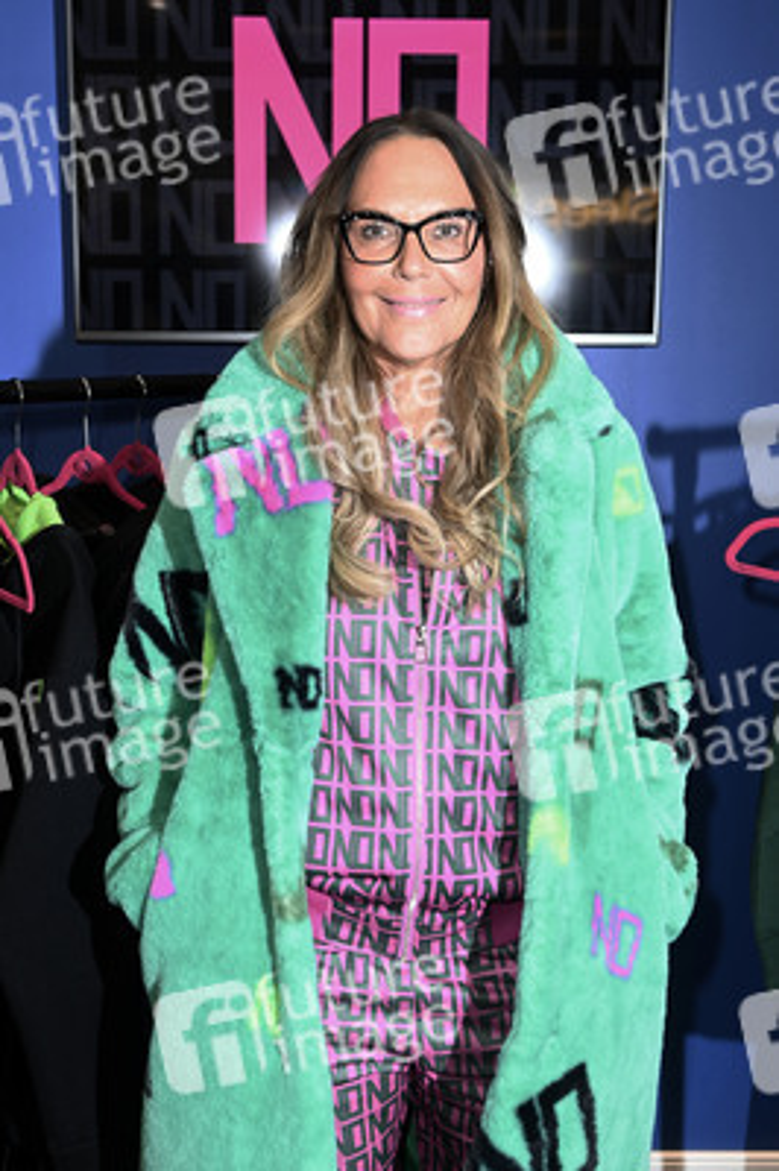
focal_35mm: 50
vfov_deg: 39.6
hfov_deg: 26.9
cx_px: 390
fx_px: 1626
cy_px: 586
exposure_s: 1/50
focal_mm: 50
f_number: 5.6
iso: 1000
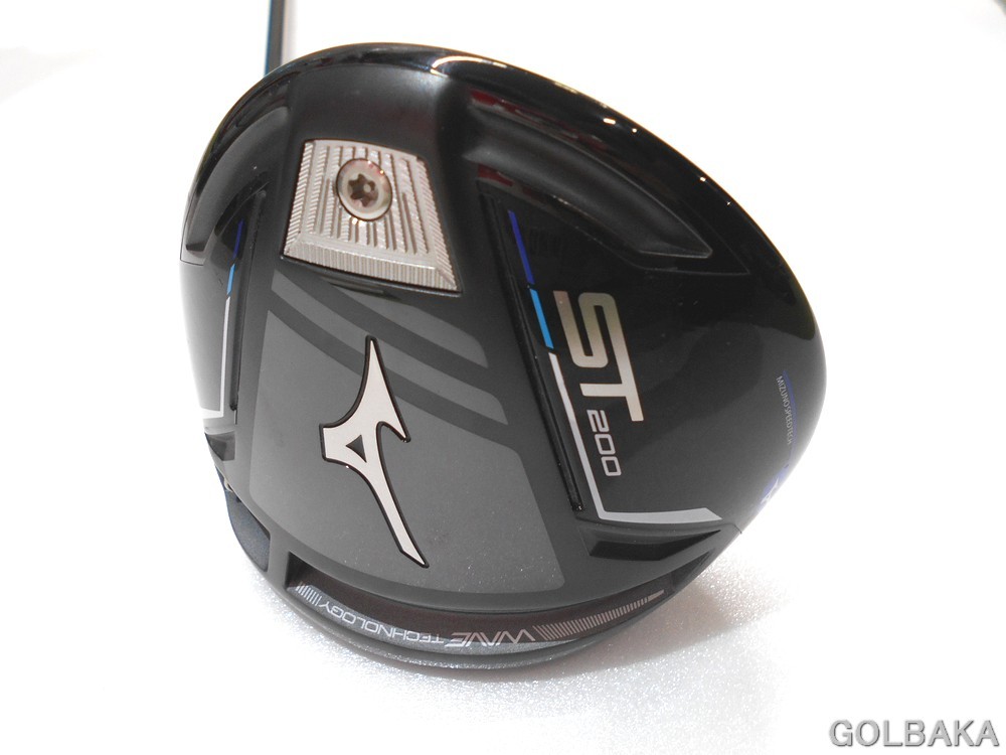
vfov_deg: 53.1
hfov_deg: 67.3
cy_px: 378
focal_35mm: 26
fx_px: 756
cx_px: 503
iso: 140
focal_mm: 4.6
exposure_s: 1/30
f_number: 3.2
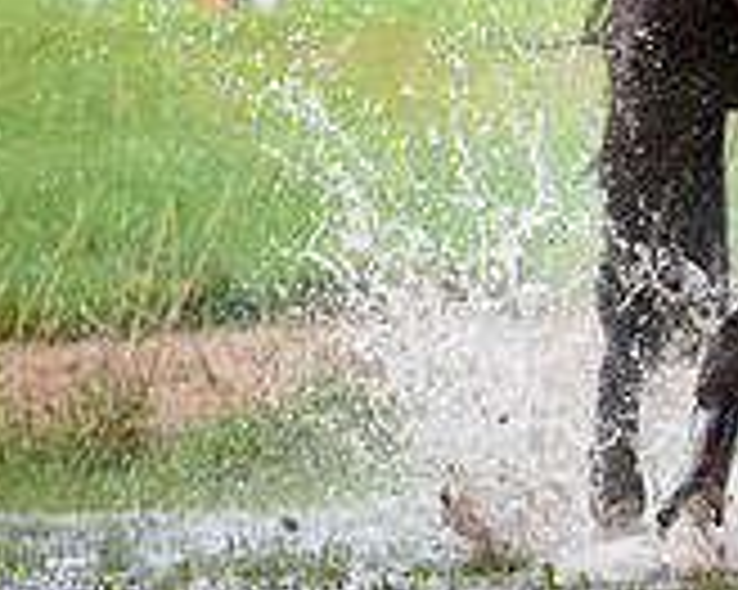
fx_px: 21720
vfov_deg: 1.6
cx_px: 1197
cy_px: -221
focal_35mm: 995
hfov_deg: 1.9
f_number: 4.5
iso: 1250
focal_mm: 300
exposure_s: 1/1000
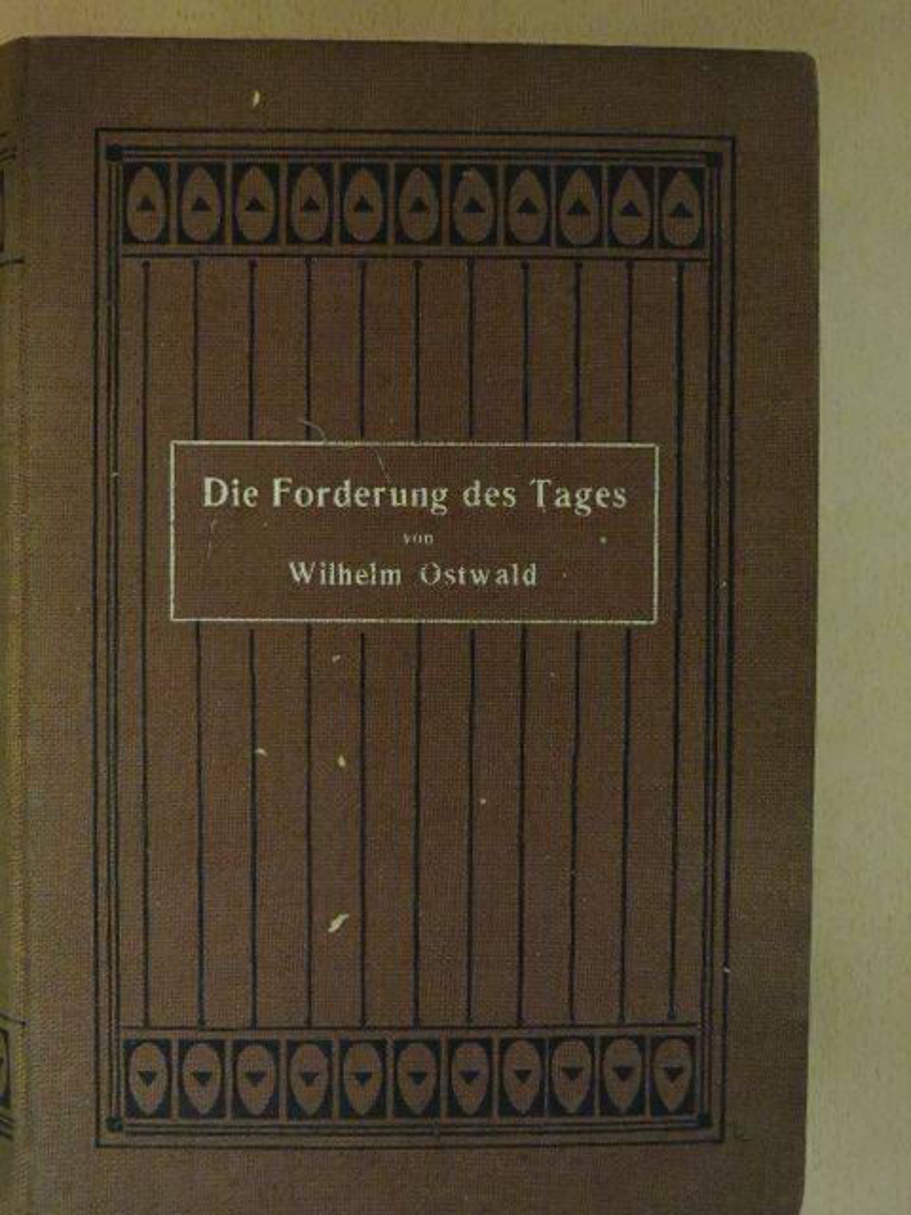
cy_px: 608
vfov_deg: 42.1
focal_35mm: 45
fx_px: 1579
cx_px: 456
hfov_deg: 32.2
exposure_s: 1/60
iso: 1600
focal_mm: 8.1
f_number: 4
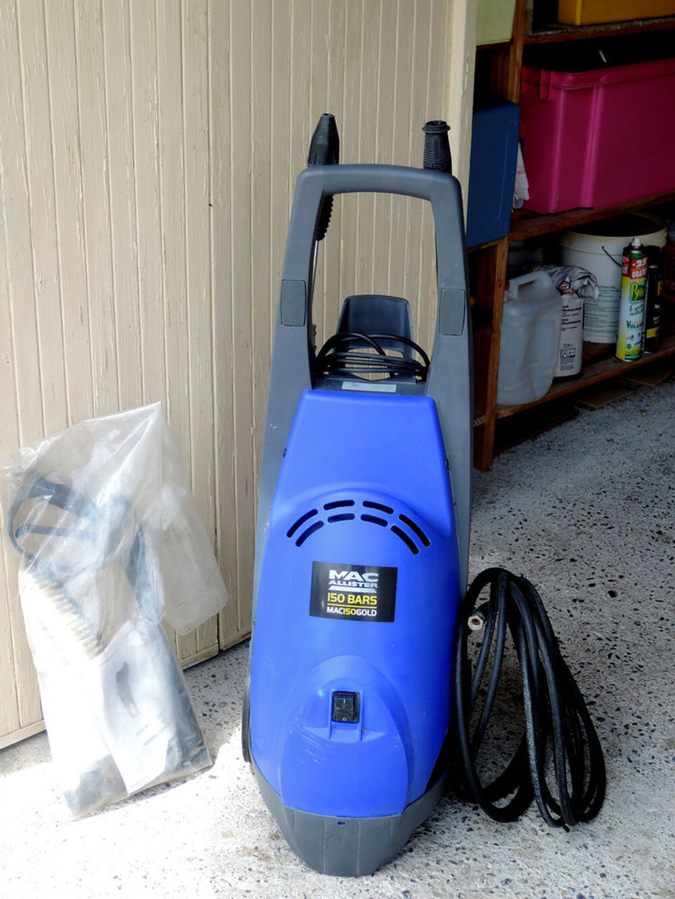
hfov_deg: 26.6
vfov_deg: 34.9
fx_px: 1430
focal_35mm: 55
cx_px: 338
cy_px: 450
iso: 80
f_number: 3.5
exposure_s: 1/160
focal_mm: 11.8
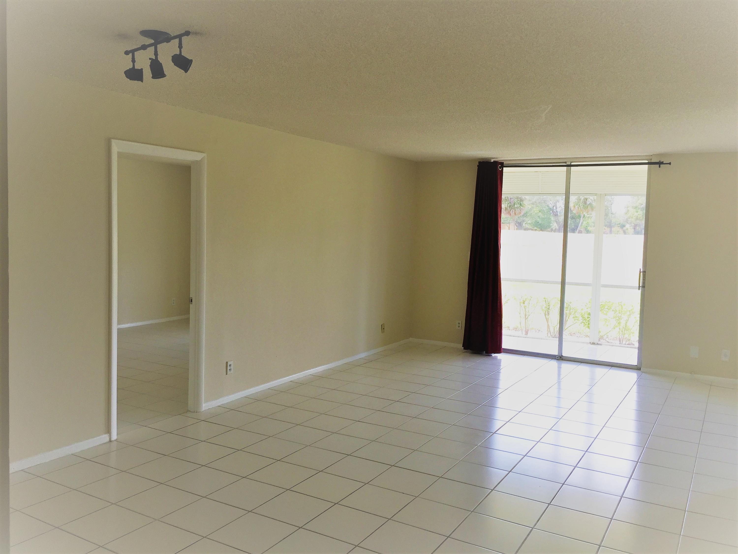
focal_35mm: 29
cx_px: 369
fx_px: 618
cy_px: 277
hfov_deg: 61.7
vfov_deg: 48.2
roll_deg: -2.1
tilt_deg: -2.1
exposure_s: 1/126
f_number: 2.2
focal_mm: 4.15
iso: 32
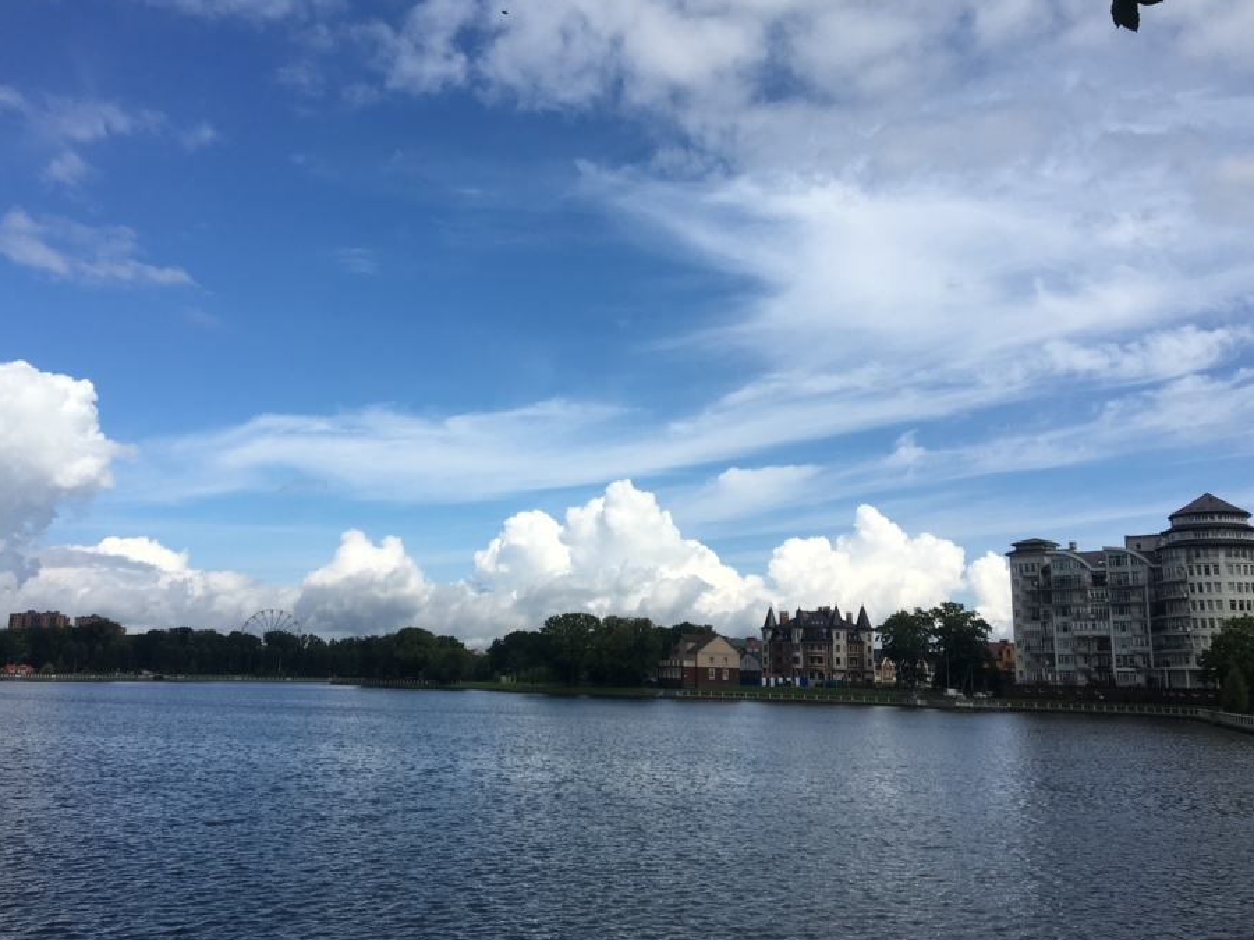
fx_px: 1195
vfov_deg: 42.9
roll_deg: -1.7
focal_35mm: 33
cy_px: 434
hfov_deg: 55.3
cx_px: 606
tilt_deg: +11.5
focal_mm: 4.15
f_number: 2.2
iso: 25
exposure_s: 1/2849
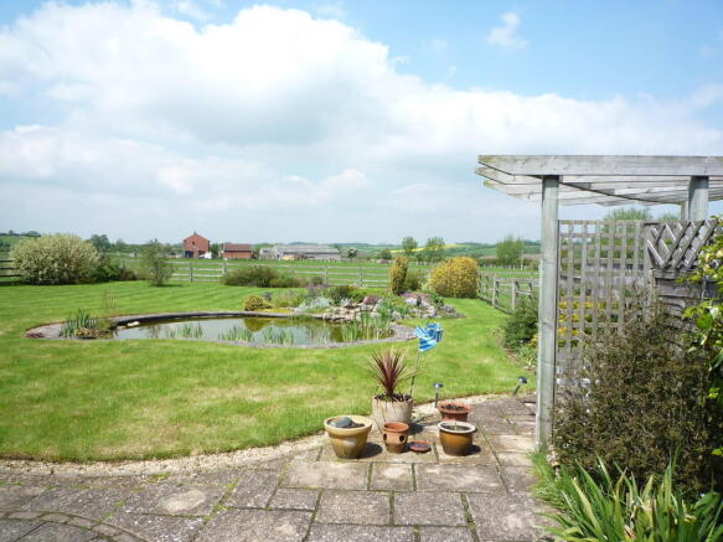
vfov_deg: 54.9
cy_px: 271
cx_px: 362
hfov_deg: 69.4
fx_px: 522
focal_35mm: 25
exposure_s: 1/500
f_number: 4
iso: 100
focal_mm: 4.4
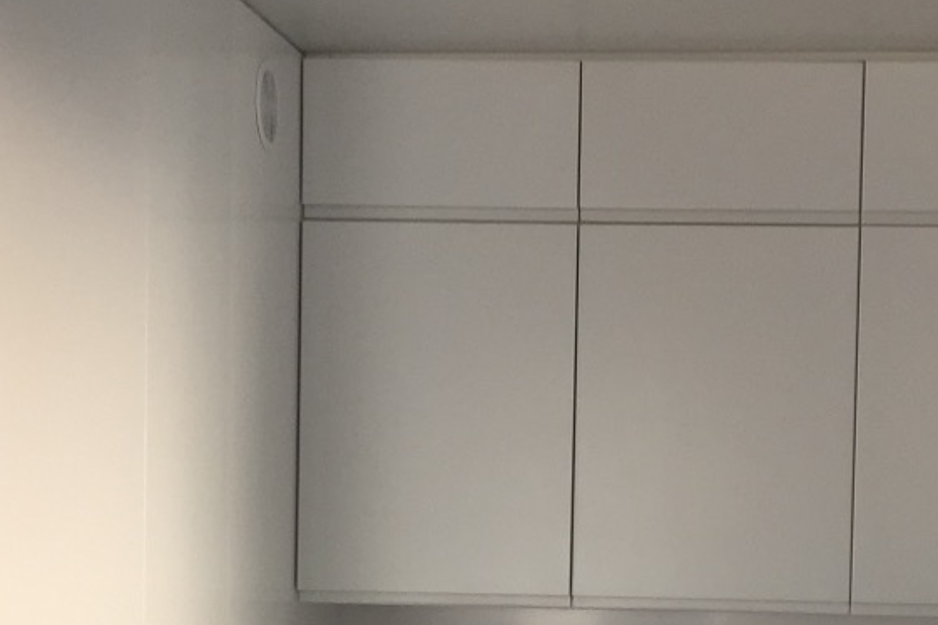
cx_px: 665
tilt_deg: -2.1
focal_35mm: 86
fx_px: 2241
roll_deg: -1.2
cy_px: 685
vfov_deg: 15.5
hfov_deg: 23.5
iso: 50
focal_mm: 4.15
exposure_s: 1/100
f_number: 2.2
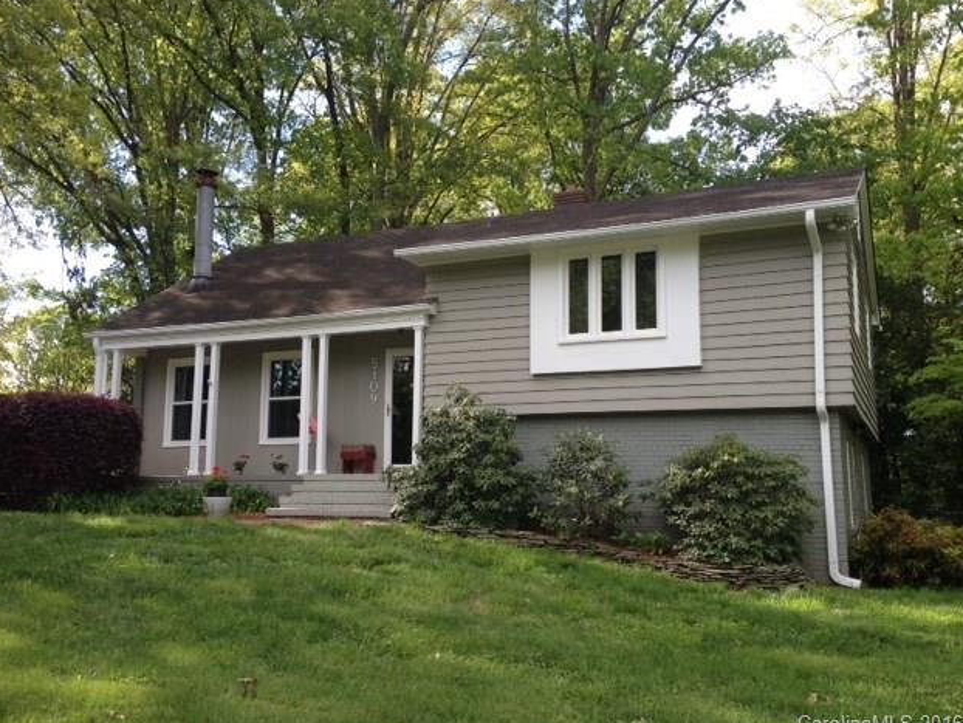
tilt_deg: +7.3
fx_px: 1002
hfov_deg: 51.3
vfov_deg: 39.7
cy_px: 367
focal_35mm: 36
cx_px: 480
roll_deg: -1.0
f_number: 2.4
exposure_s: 1/460
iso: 50
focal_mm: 4.28
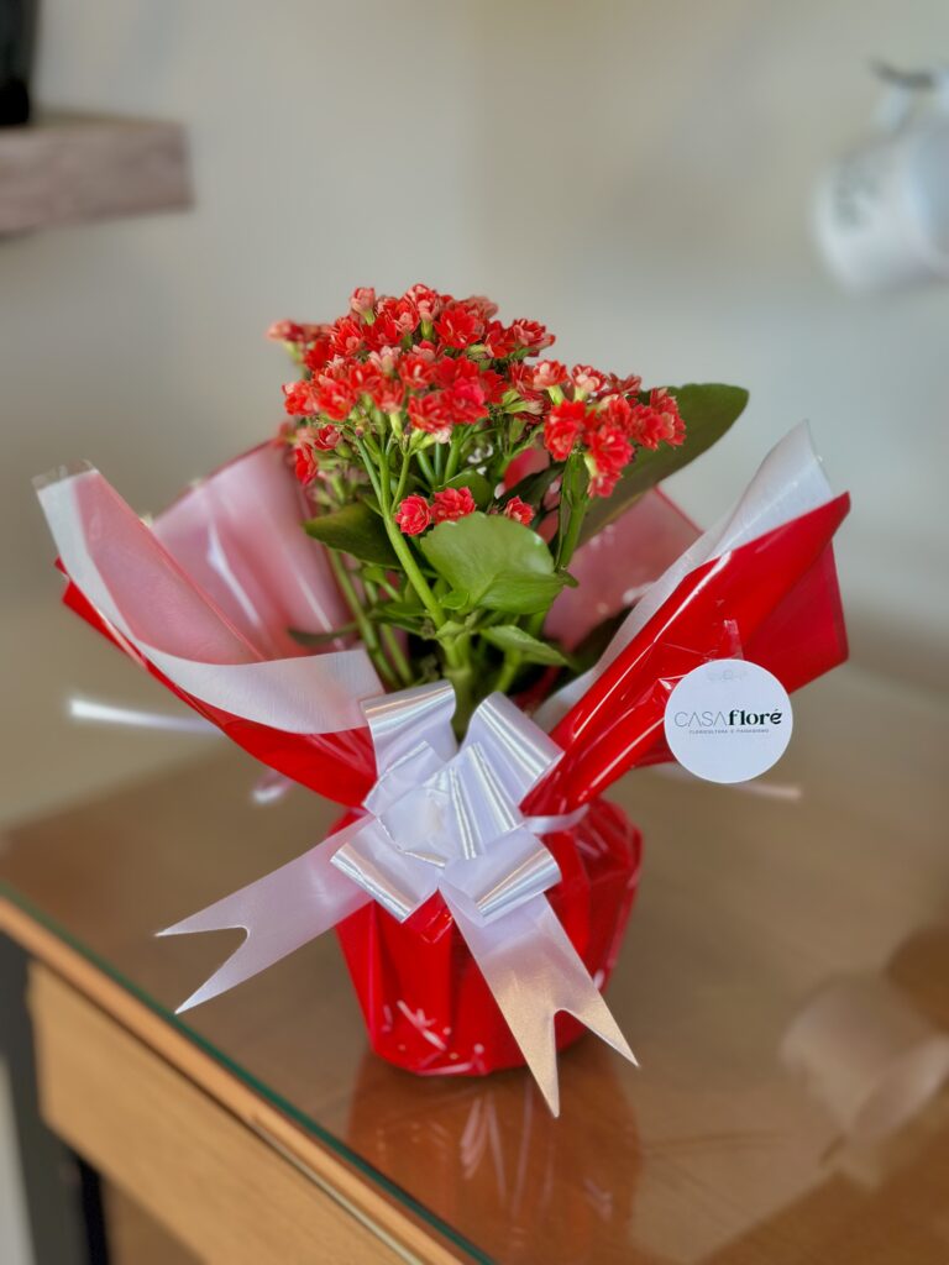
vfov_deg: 39.7
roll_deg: +0.6
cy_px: 632
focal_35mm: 48
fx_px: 1755
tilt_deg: -20.4
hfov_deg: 30.3
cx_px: 474
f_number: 1.78
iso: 80
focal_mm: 6.86
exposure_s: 1/269
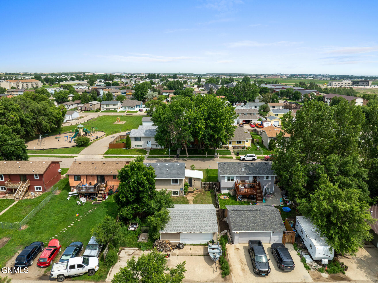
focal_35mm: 24
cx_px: 189
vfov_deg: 56.8
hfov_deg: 71.6
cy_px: 142
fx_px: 262
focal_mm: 12.29
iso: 100
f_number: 6.3
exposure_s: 1/500
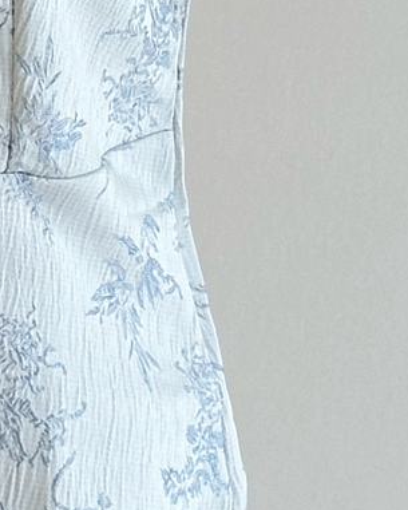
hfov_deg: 5.2
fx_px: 4451
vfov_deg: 6.5
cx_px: -326
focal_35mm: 295
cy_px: -31
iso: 50
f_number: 1.78
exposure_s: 1/201
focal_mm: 6.86
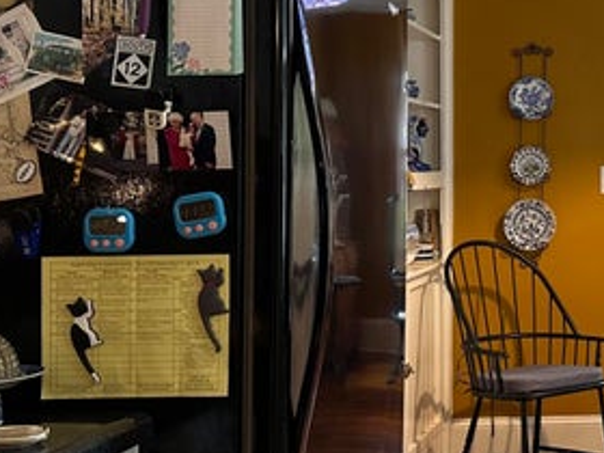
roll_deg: -0.1
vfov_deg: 20.1
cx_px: 735
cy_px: 157
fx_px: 1274
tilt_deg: +1.5
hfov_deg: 24.1
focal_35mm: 73
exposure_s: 1/60
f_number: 1.78
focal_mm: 6.86
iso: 160
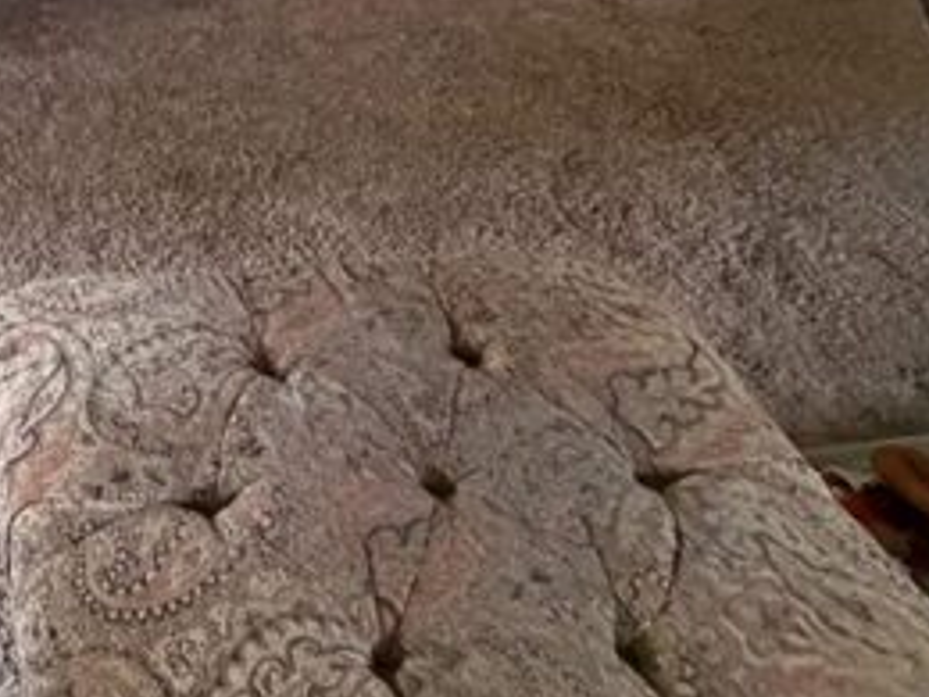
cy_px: -332
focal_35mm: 43
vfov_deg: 25.7
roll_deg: +0.6
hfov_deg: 37.7
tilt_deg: -16.3
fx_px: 1154
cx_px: -57
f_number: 2.2
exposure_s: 1/60
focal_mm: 2.22
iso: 800
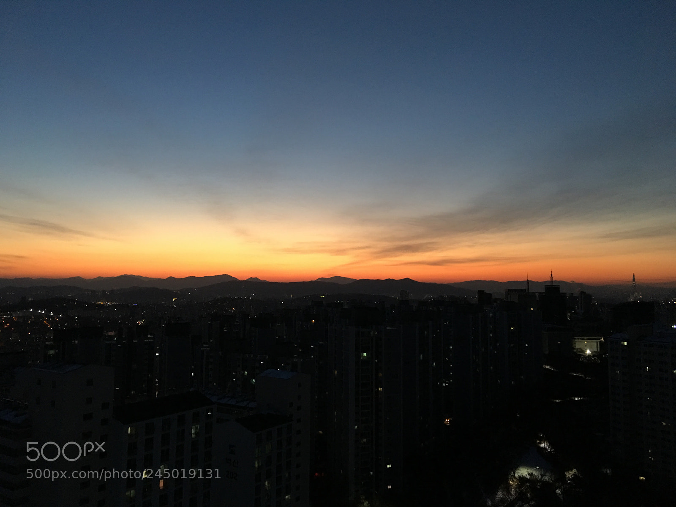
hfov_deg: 61.7
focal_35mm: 29
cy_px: 254
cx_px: 338
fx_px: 566
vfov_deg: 48.2
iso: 100
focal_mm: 4.15
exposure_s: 1/10
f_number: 2.2
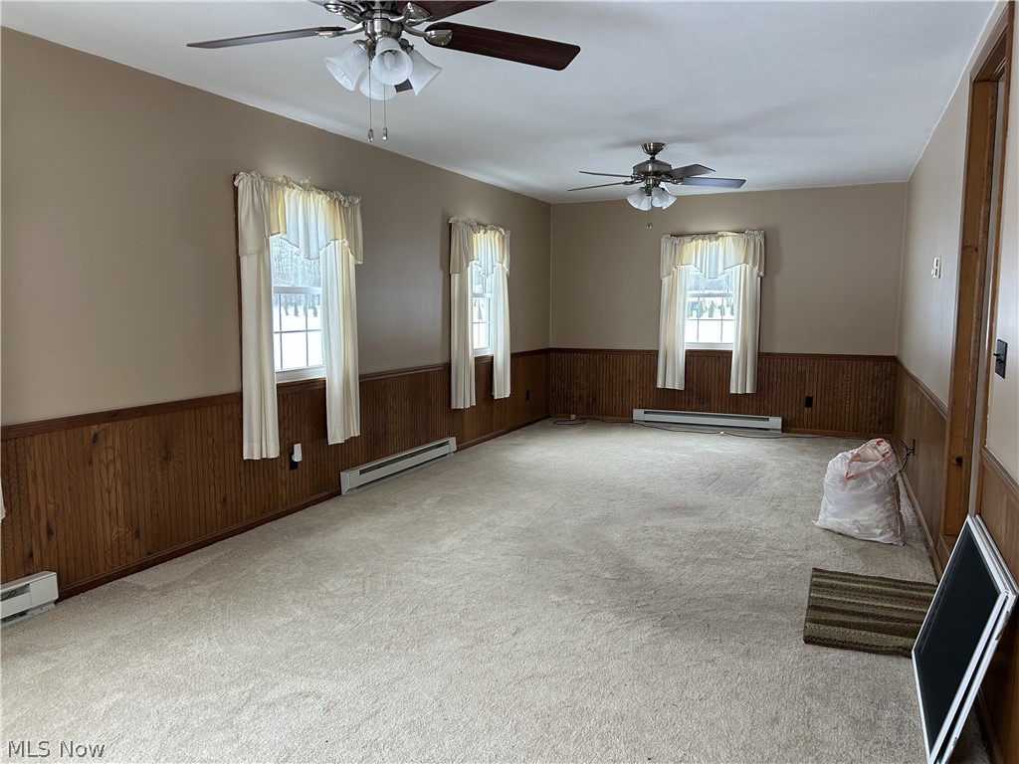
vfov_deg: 53.1
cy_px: 382
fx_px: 765
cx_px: 510
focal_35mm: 26
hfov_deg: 67.3
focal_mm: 5.7
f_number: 1.5
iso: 125
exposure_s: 1/120
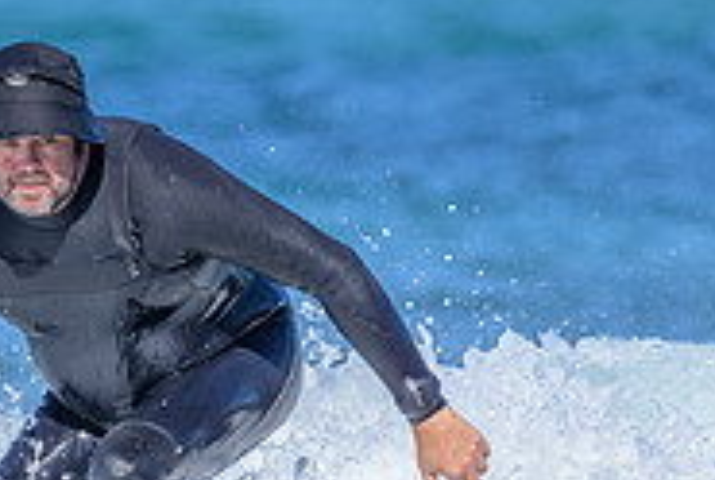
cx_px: 313
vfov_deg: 0.6
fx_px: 49771
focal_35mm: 2502
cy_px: 563
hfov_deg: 0.8
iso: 320
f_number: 6.3
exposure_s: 1/2000
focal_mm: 800
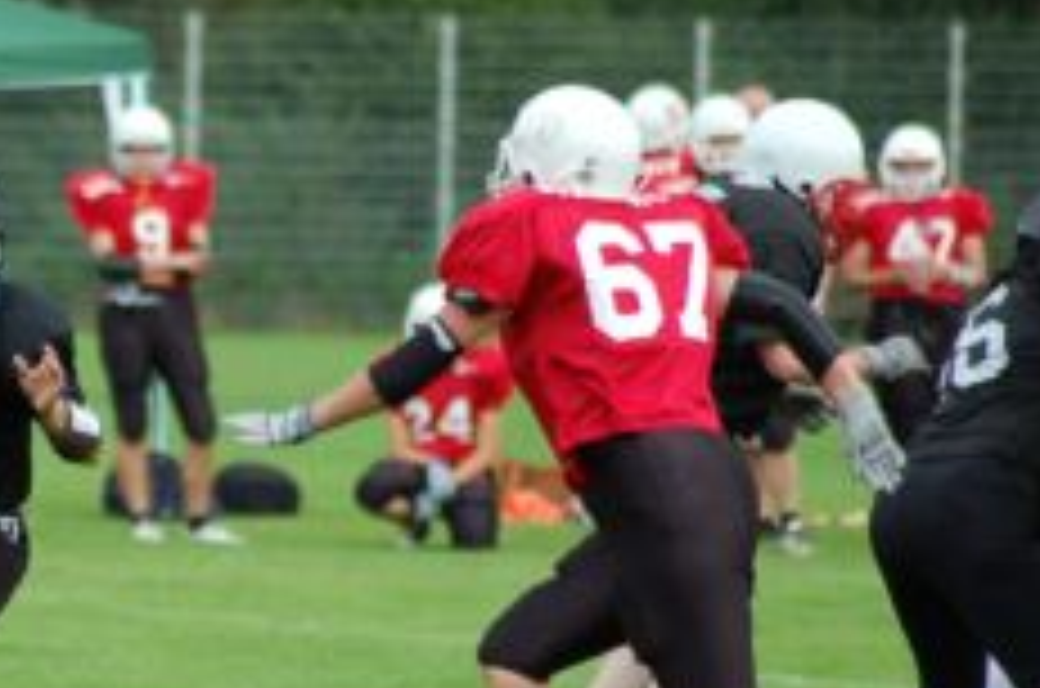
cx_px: 56
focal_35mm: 501
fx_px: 14443
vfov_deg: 2.7
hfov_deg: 4.1
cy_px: 486
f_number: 4.8
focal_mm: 170
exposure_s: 1/640
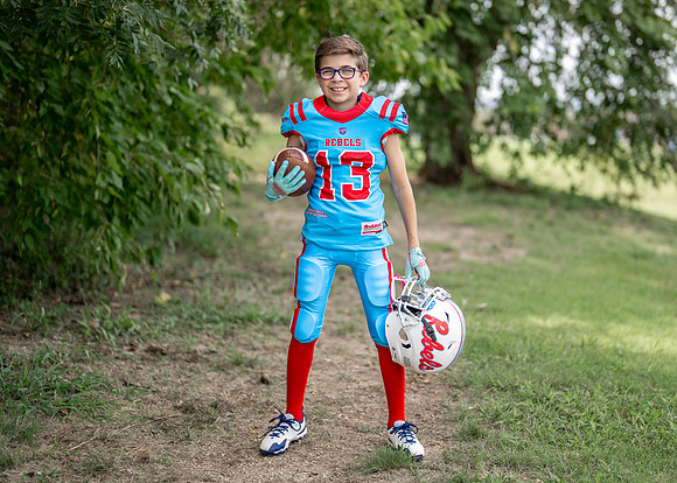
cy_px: 229
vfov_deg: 22.4
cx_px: 375
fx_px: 1221
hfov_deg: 31.0
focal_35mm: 64
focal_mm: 50
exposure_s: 1/2500
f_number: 1.2
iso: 100
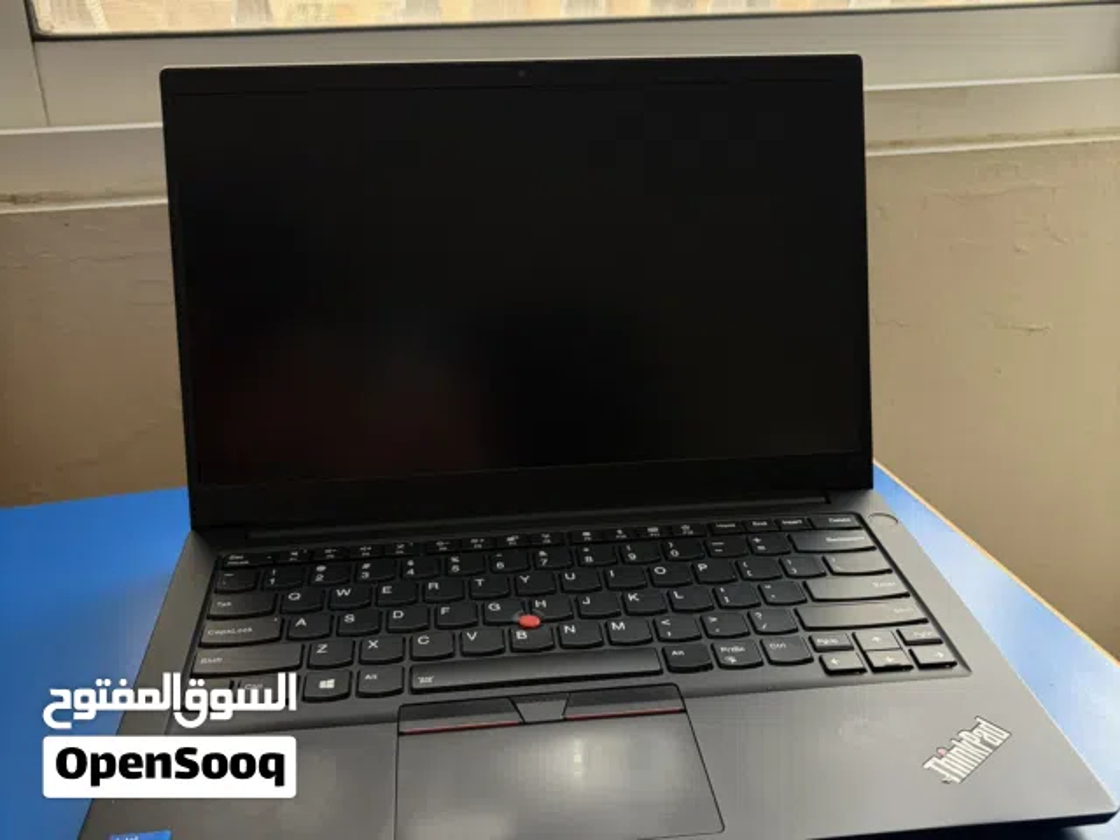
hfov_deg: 67.3
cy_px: 420
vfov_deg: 53.1
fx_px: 841
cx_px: 560
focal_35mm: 26
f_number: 1.6
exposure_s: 1/121
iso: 125
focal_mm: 5.96
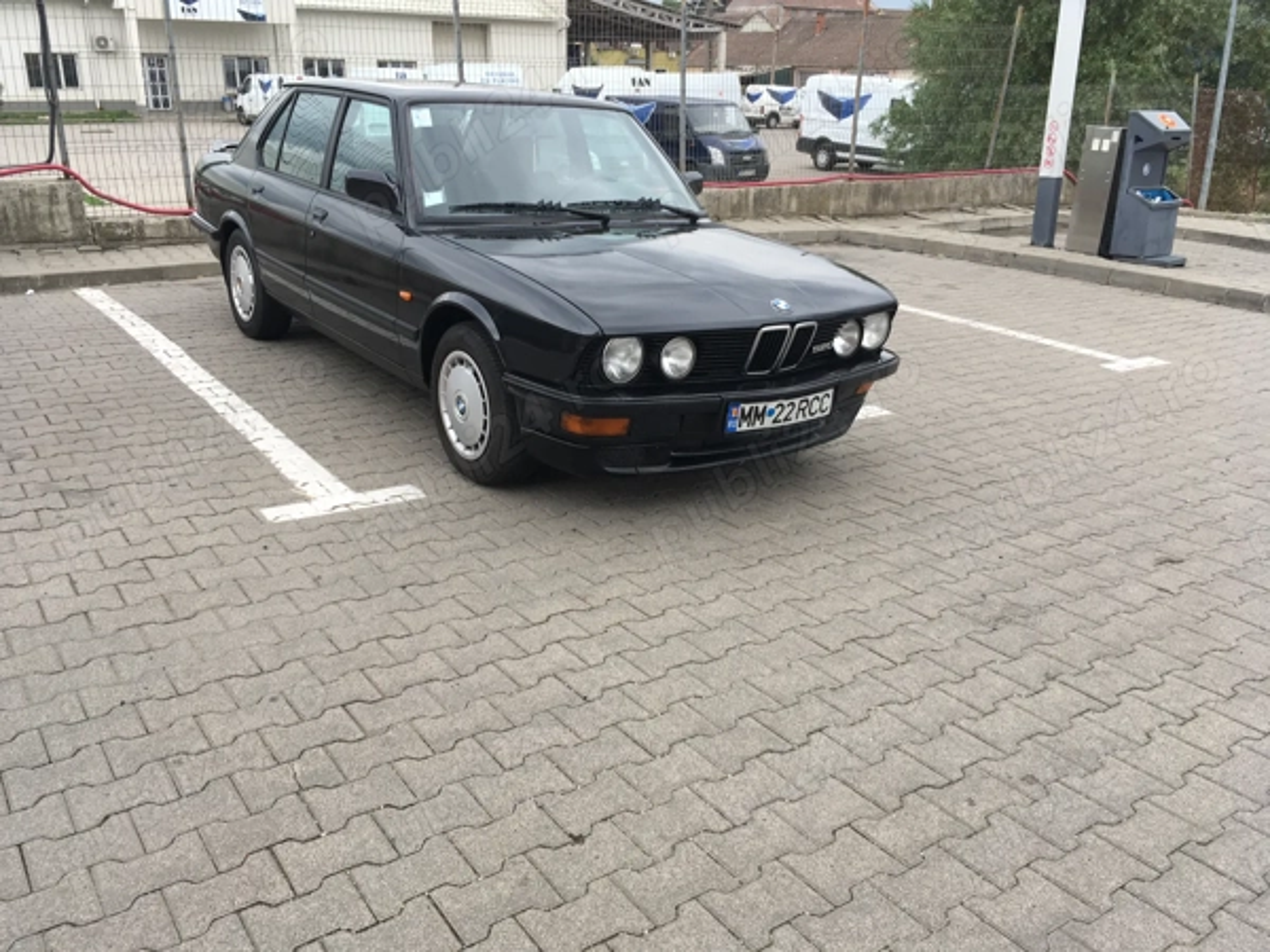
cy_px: 476
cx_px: 635
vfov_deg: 48.2
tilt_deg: -21.7
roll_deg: -2.4
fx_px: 1064
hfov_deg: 61.7
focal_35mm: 29
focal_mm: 4.15
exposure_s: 1/398
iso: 25
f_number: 2.2
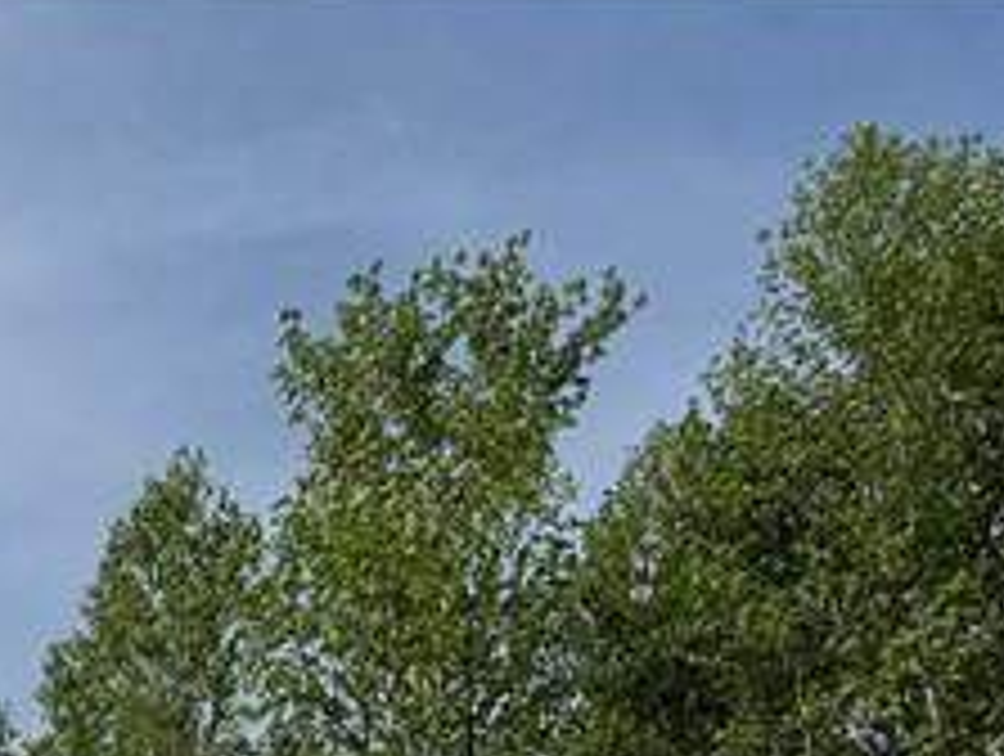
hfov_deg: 15.7
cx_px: -698
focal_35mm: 110
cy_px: 1706
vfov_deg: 11.5
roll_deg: -0.7
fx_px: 3196
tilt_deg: +5.7
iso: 80
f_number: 1.78
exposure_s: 1/10309
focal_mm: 6.76
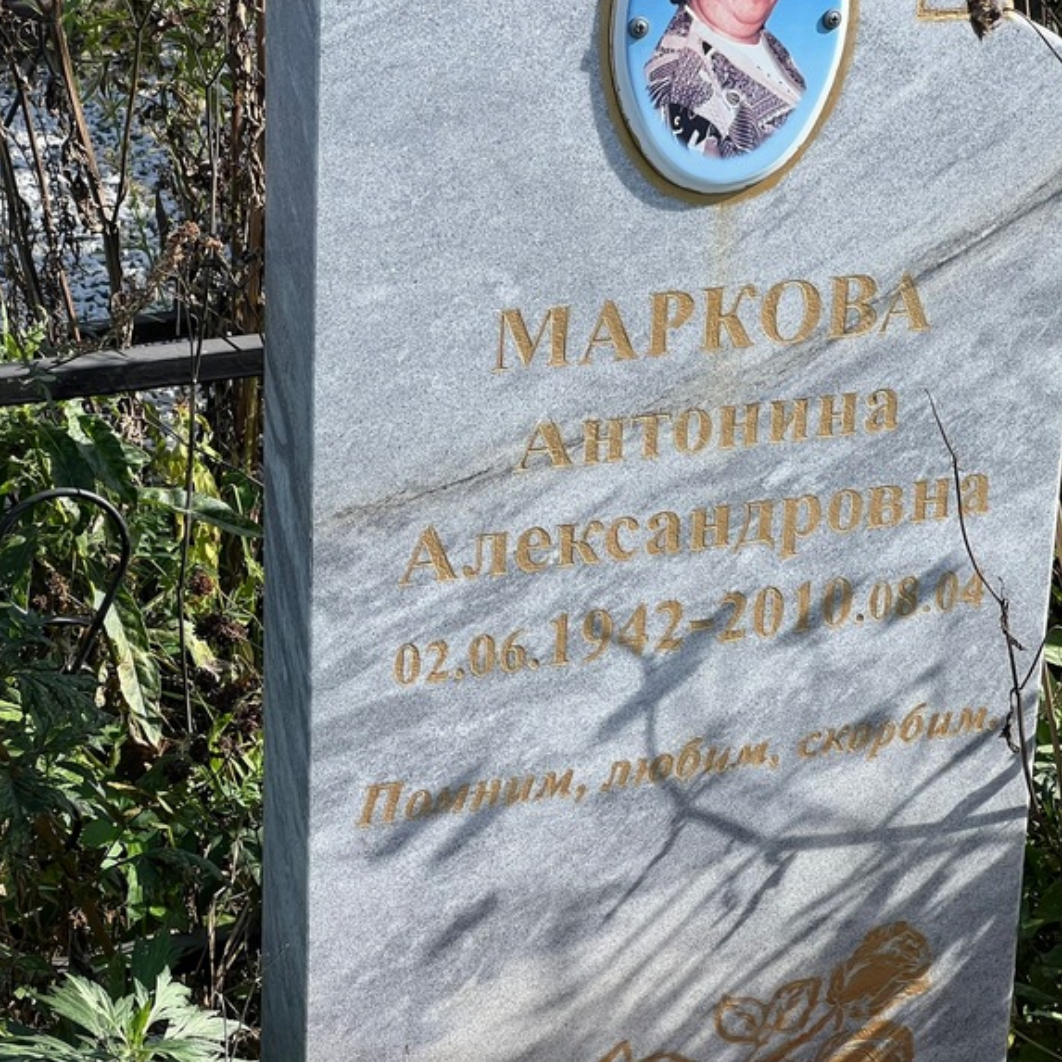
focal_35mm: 95
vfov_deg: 18.3
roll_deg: -0.2
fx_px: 3297
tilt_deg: -22.4
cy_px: 547
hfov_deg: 18.3
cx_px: 606
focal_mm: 9
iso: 32
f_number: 2.8
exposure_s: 1/492
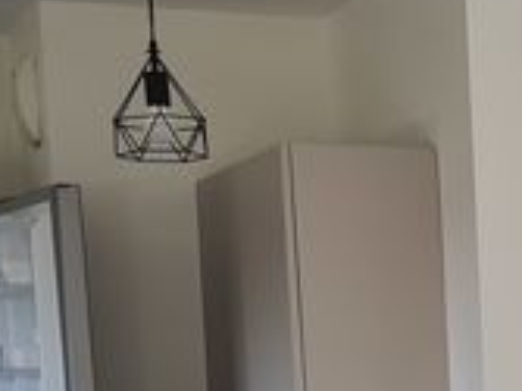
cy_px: 676
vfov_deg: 9.1
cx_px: 1128
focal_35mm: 156
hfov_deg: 11.2
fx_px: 2351
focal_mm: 5.4
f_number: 1.8
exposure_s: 1/194
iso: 50
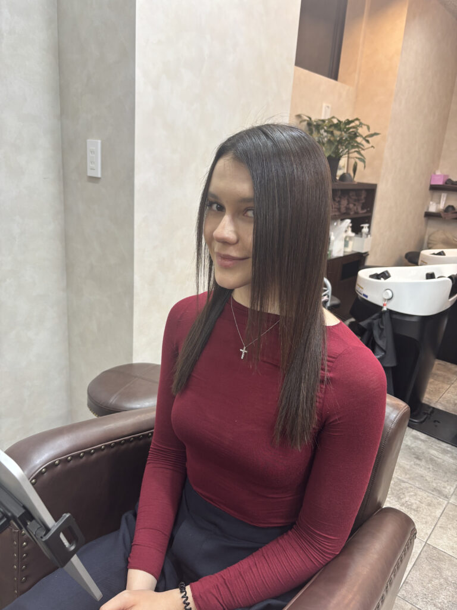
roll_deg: -4.5
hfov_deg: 53.1
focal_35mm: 26
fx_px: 458
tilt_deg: -16.9
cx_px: 228
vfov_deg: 67.3
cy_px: 305
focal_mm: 5.96
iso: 80
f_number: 1.6
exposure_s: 1/50
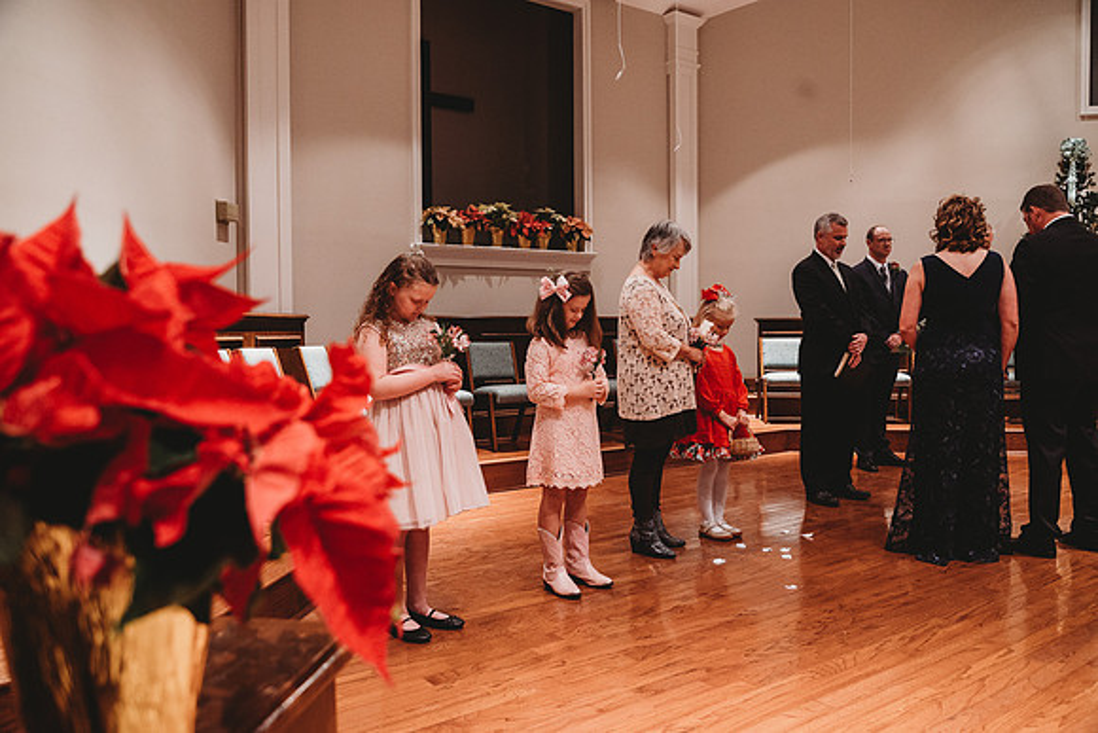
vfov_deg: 46.4
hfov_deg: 65.5
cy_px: 366
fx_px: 854
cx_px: 549
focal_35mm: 28
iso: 2000
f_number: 4
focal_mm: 28
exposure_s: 1/125
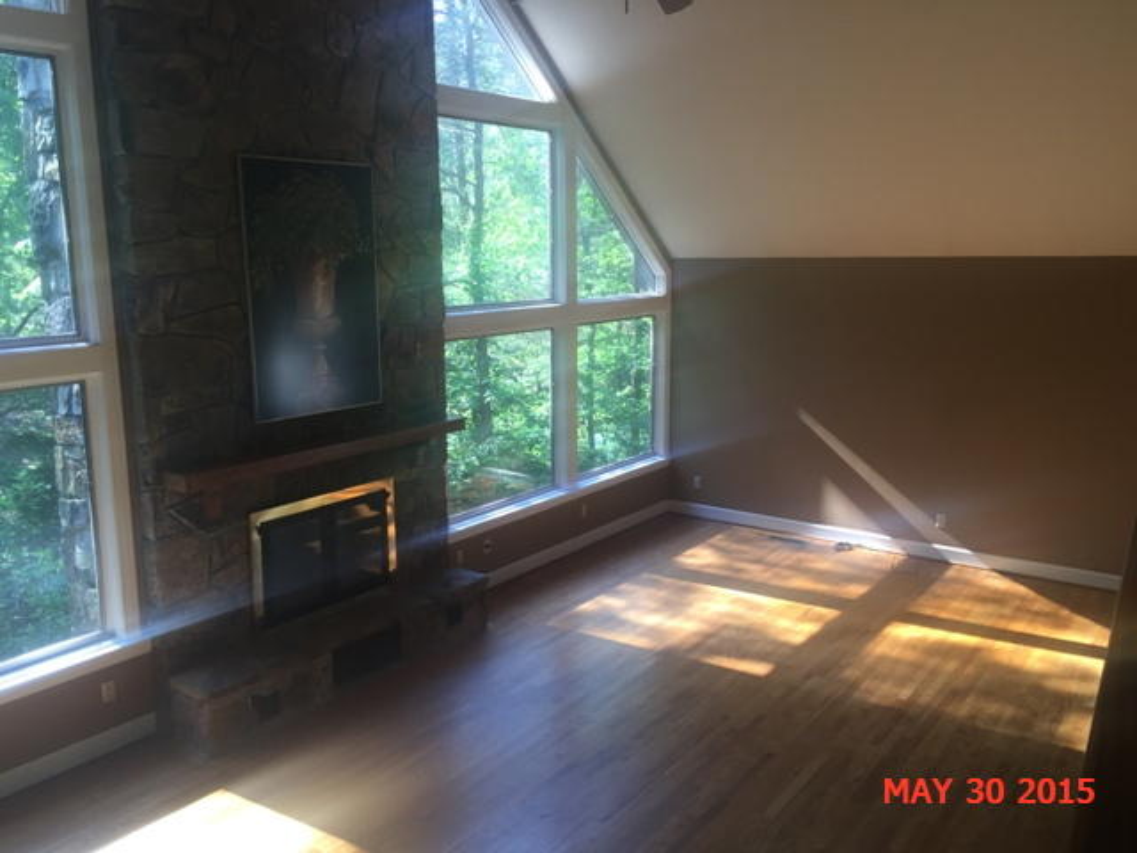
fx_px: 953
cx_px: 568
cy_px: 426
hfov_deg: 61.7
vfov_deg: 48.2
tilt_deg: -9.7
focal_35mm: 29
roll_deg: +0.2
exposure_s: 1/60
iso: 40
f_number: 2.2
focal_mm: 4.15
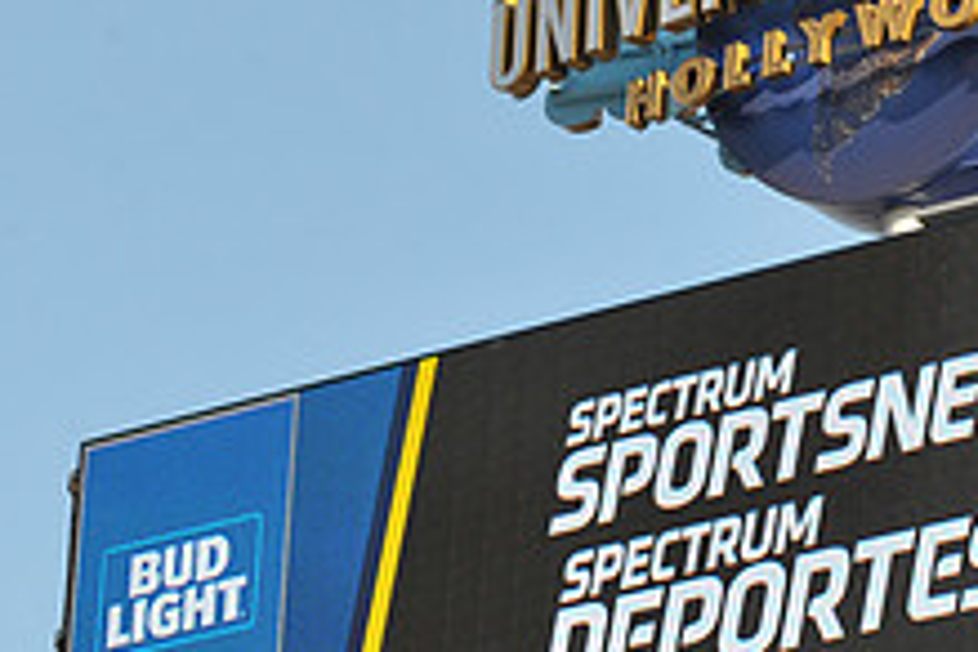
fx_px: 7905
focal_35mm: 291
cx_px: 848
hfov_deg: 7.1
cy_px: 424
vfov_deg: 4.7
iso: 200
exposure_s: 1/320
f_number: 9
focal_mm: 110
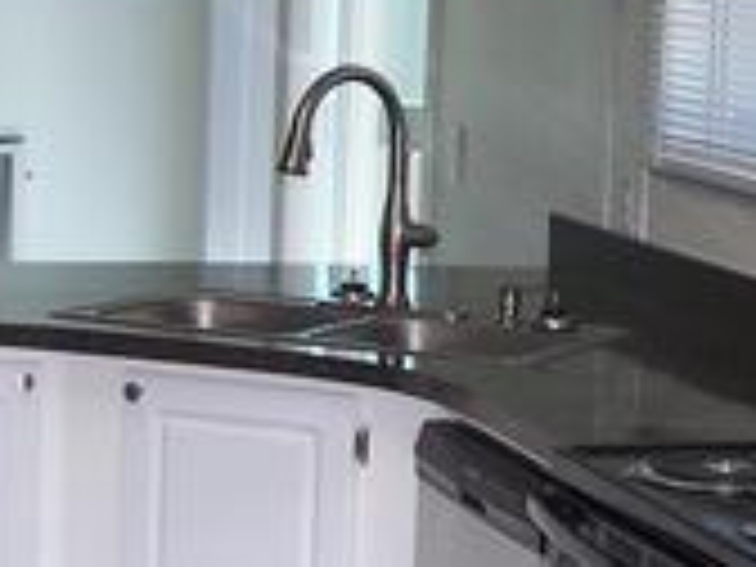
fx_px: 3167
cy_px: 230
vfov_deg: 10.2
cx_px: 846
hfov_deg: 13.3
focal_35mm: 145
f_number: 2.8
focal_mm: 6.3
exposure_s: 1/60
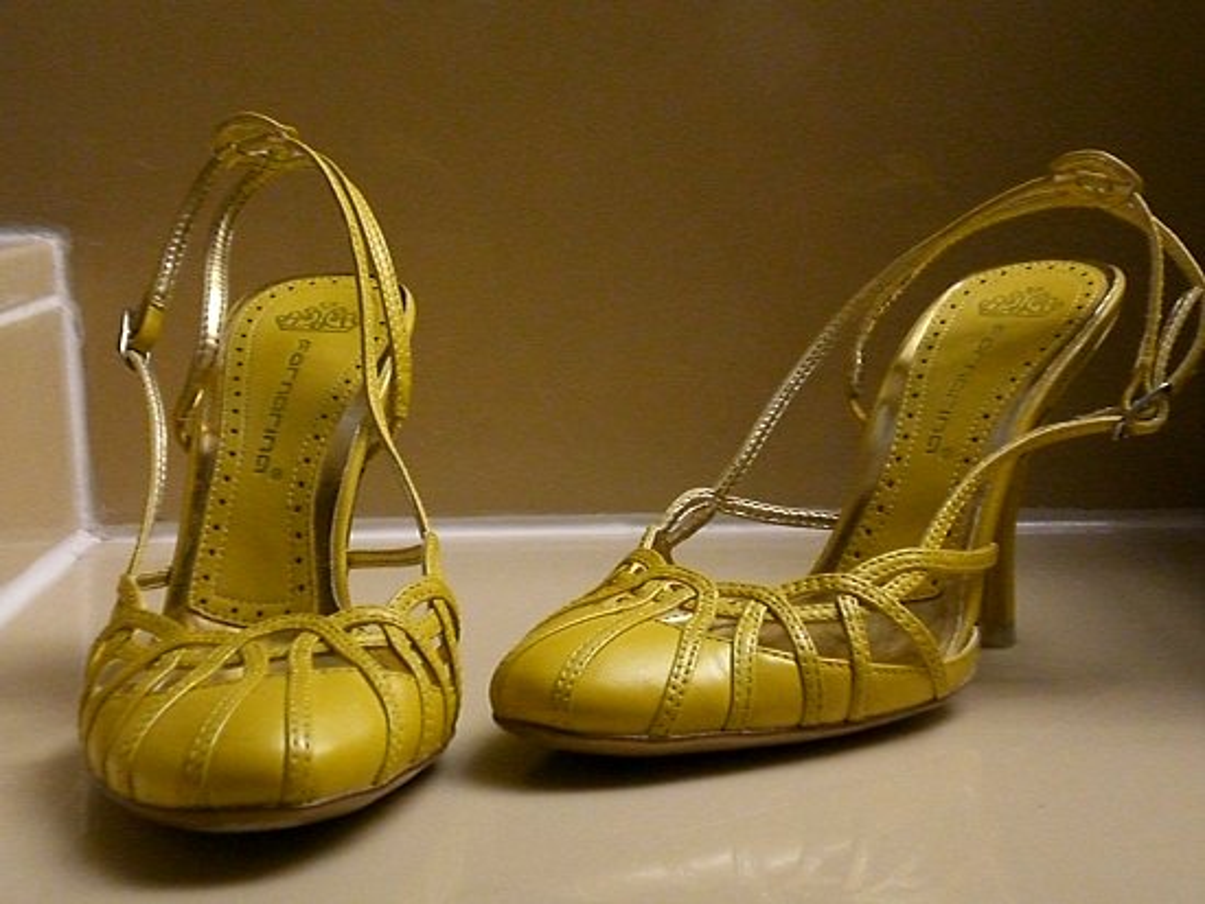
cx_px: 602
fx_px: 2194
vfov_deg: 23.3
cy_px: 452
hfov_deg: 30.7
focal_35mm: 63
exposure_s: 1/80
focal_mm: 10.4
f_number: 4
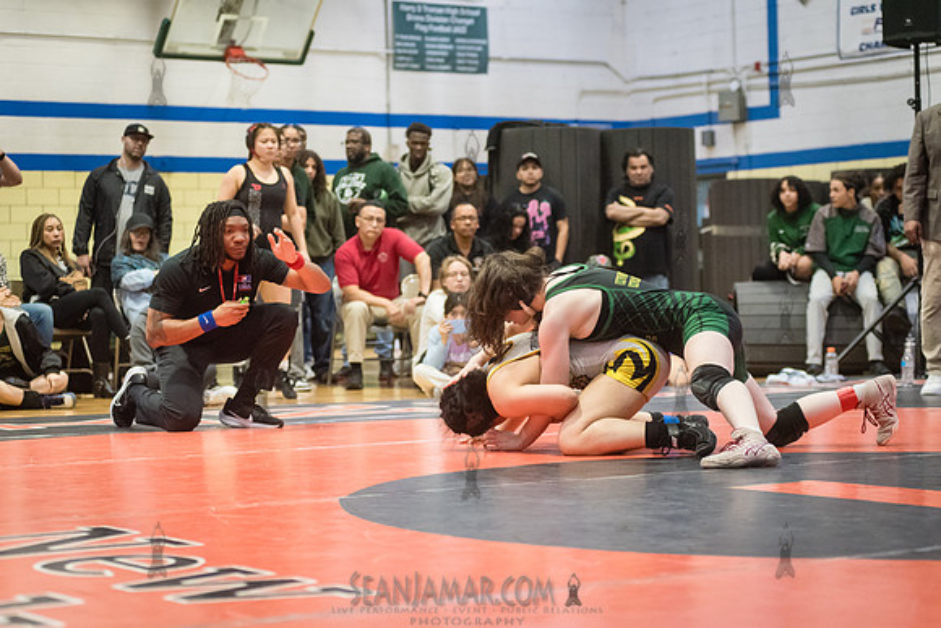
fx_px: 2092
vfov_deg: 17.1
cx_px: 470
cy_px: 314
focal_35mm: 80
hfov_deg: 25.4
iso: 8000
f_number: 3.5
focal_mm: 80
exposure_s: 1/400
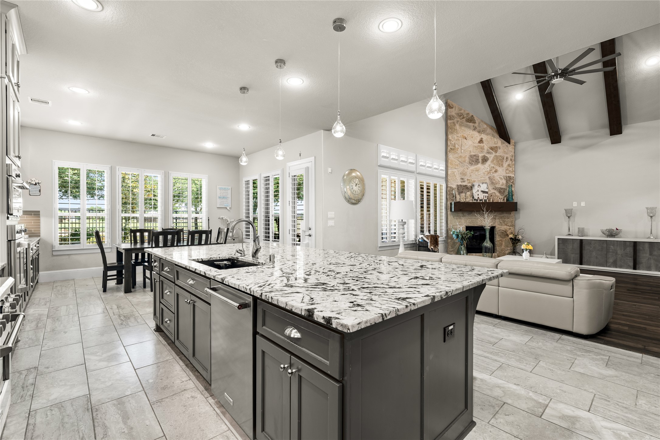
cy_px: 220
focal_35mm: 16
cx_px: 330
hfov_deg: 96.7
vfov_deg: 73.7
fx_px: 293
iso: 200
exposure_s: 1/1.67
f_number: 9
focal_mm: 16
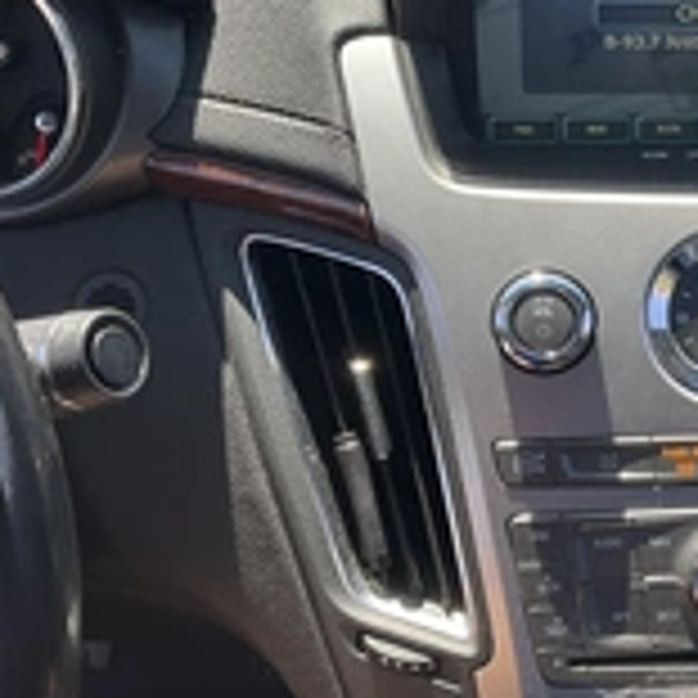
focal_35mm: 66
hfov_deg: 24.5
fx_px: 1506
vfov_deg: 26.1
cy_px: 324
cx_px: 748
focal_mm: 3
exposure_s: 1/204
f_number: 1.8
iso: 20
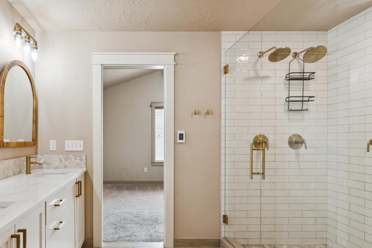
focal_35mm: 23
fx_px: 239
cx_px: 129
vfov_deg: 54.7
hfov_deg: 73.8
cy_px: 140
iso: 400
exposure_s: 1/8
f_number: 13
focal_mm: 16.1
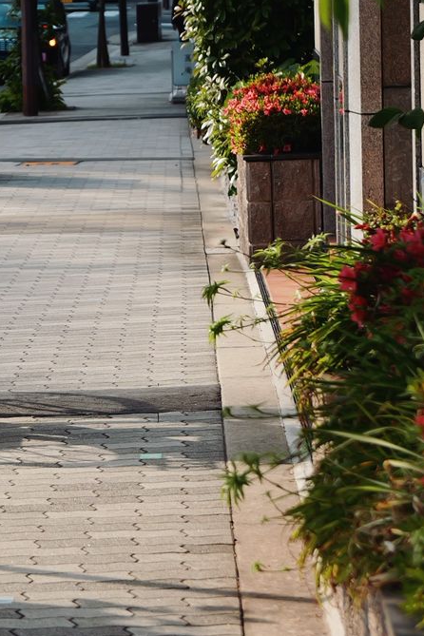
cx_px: -110
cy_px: 90
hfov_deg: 6.8
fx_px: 3515
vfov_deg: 10.3
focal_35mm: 199
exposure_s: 1/640
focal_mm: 34
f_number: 2.8
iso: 100
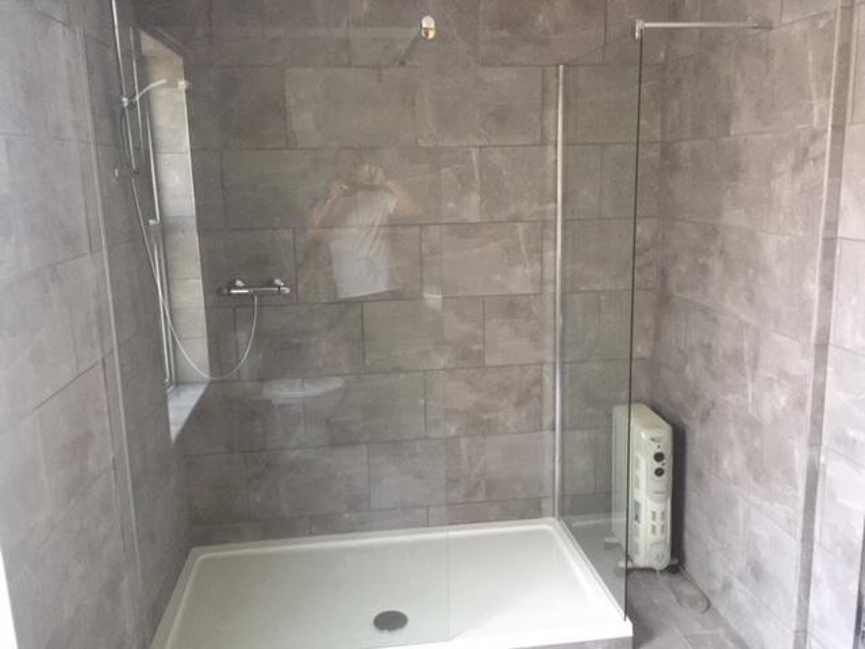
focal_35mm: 29
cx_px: 432
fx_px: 725
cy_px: 324
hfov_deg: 61.7
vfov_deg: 48.2
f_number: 2.2
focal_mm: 4.15
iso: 100
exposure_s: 1/10
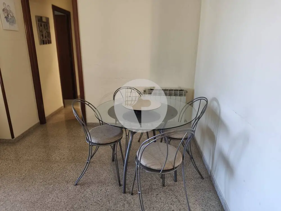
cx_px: 140
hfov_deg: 73.9
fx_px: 187
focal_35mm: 23
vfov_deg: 58.9
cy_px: 106
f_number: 1.65
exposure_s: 1/50
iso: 640
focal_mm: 6.18
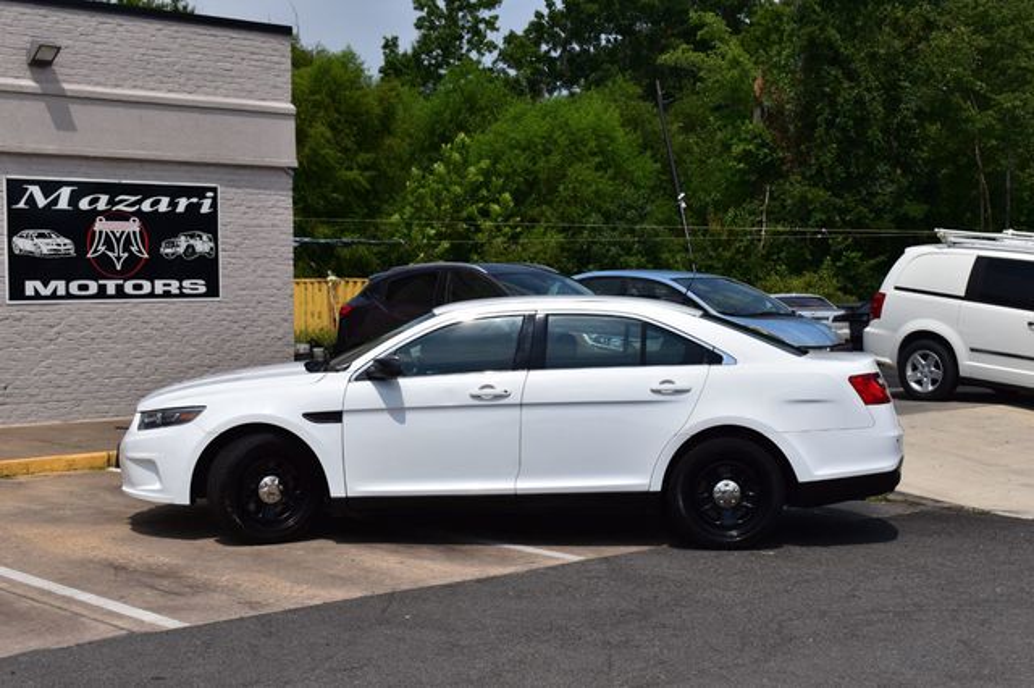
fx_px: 1636
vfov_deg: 23.8
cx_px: 517
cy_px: 344
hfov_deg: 35.1
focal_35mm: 57
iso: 200
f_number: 11
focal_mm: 38
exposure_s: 1/500
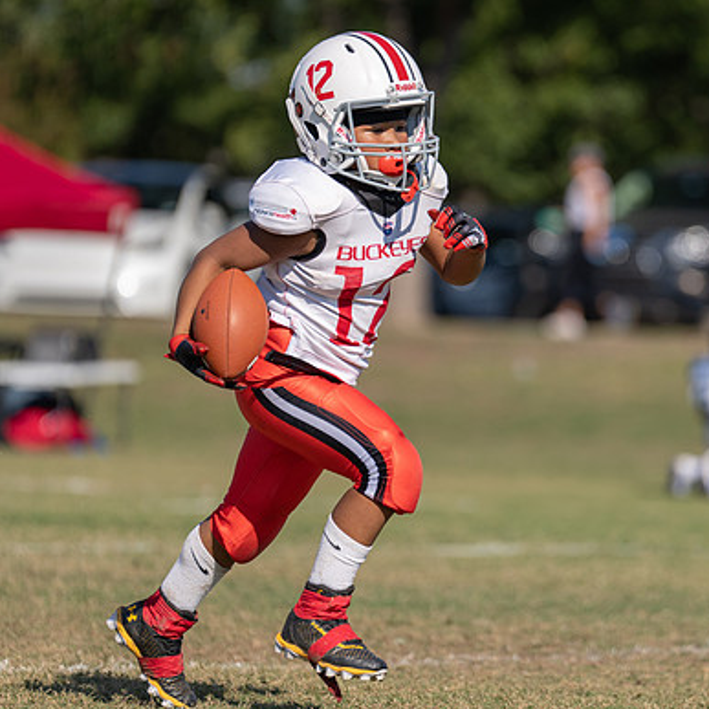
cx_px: 496
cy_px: 354
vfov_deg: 4.9
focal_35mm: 355
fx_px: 8226
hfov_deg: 4.9
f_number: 2.8
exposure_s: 1/2500
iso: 100
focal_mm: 200
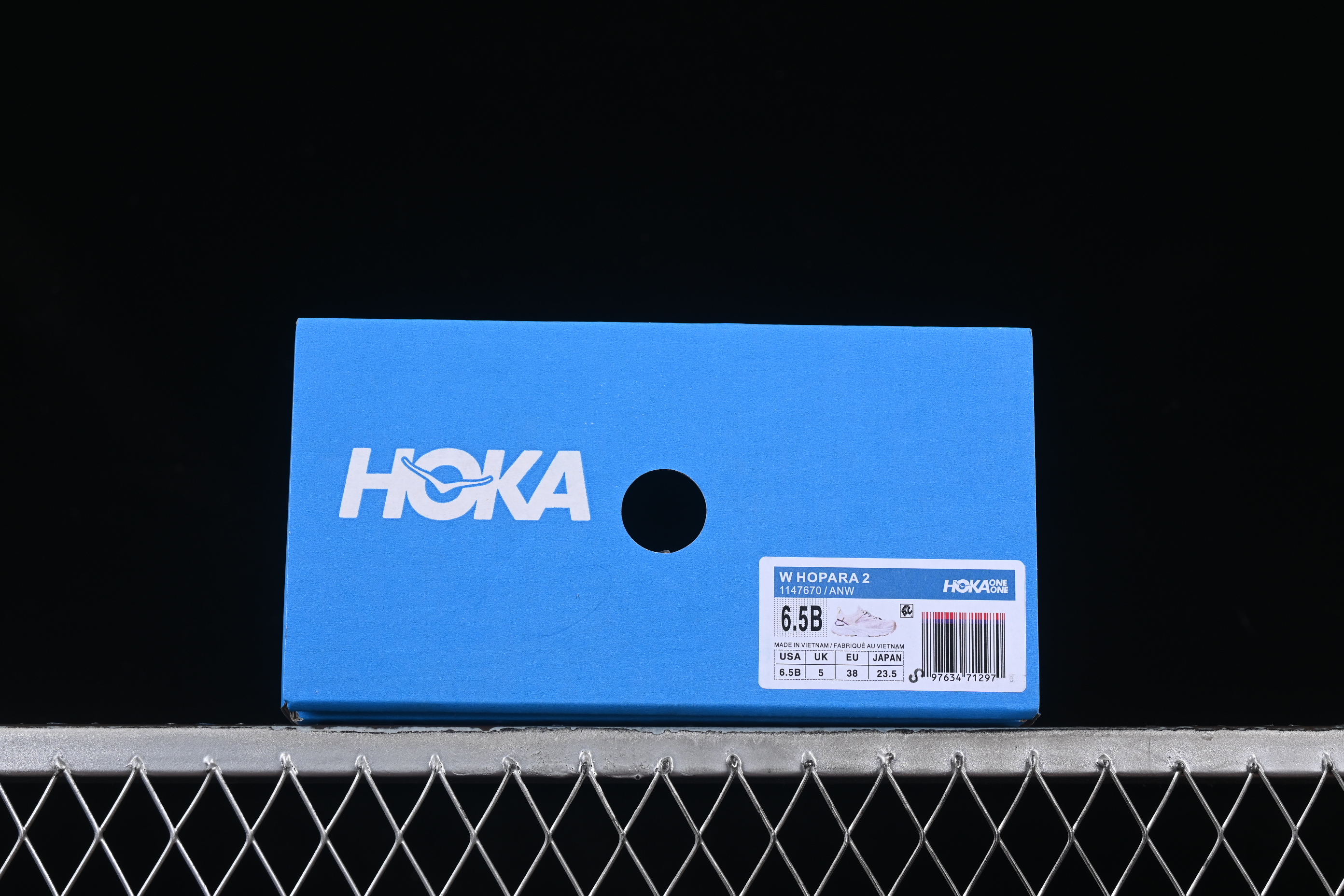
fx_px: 2800
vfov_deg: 18.2
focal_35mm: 75
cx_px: 672
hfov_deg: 27.0
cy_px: 448
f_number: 8
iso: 160
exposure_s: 1/80
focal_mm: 50
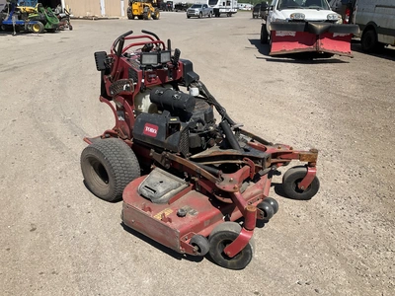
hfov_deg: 61.7
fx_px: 331
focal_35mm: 29
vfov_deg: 48.2
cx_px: 198
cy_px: 148
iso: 25
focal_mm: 3
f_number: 1.8
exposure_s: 1/1848
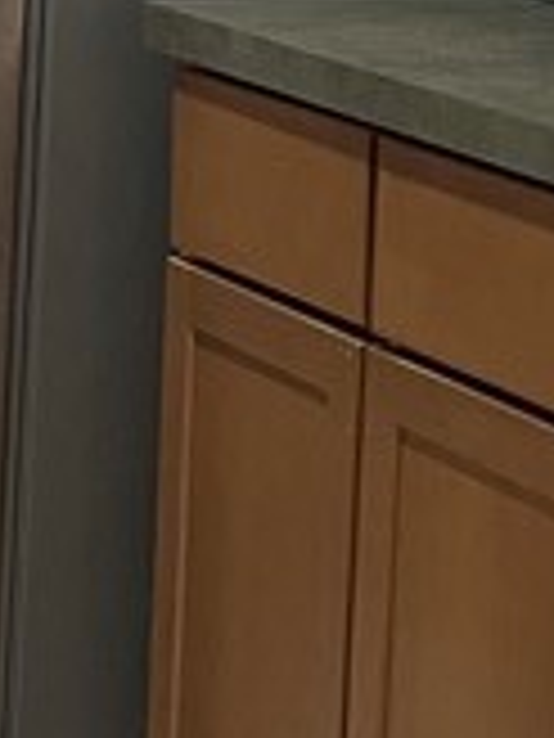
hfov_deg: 8.6
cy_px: -81
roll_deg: -2.6
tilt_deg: -3.7
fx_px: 3457
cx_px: 1171
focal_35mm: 162
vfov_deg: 12.0
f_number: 1.6
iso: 125
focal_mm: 4.2
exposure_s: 1/79
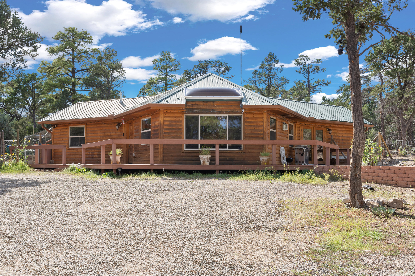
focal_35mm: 34
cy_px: 138
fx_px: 392
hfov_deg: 55.8
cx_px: 208
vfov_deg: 38.9
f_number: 9
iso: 320
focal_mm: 34
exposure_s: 1/125
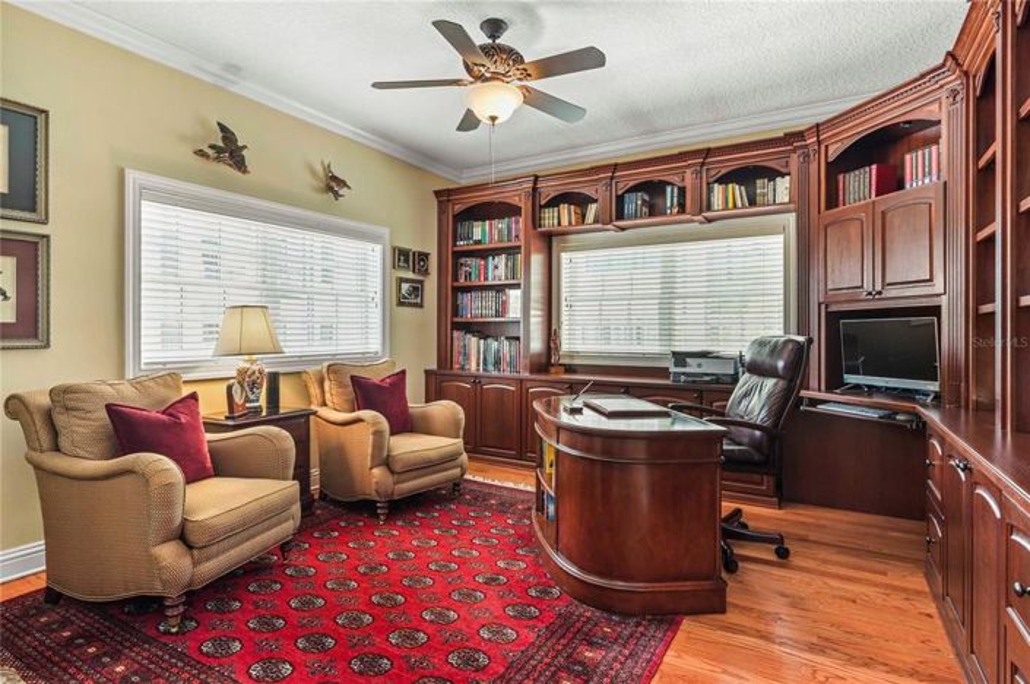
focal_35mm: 18
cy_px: 342
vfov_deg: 65.8
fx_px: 529
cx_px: 515
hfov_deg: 88.5
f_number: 8
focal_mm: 18.5
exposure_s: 1
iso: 400
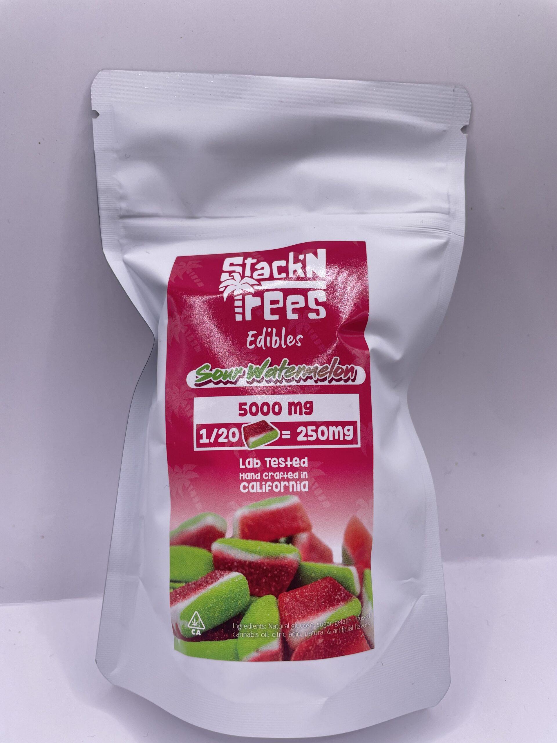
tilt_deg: -24.7
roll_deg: -0.3
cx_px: 278
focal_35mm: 26
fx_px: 558
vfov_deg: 67.3
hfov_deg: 53.1
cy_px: 372
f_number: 1.6
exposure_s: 1/477
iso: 50
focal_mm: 4.2
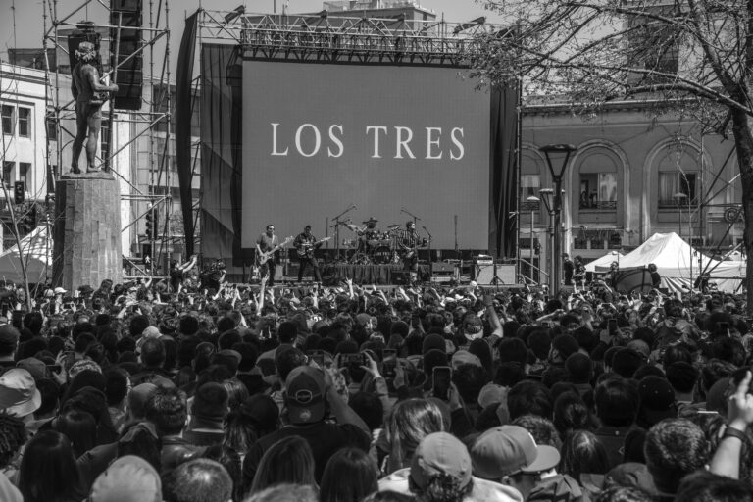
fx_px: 1715
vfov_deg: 16.7
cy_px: 251
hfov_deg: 24.8
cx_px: 376
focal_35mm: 82
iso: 400
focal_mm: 82
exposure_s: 1/640
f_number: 9
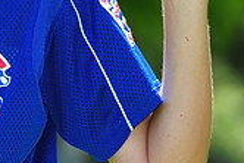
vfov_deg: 2.3
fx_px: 4138
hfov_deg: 3.4
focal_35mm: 610
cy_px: -93
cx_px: -110
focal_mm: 175
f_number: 5.6
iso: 200
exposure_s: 1/250
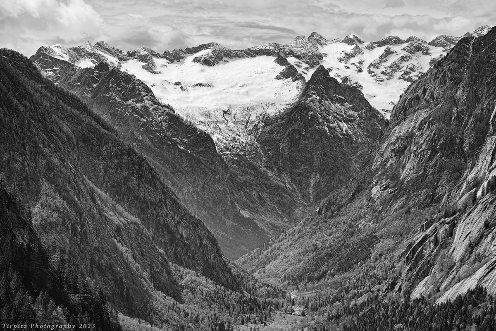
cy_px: 166
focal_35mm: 75
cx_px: 248
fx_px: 1033
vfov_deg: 18.2
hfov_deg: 27.0
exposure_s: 1/160
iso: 100
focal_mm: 50
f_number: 9
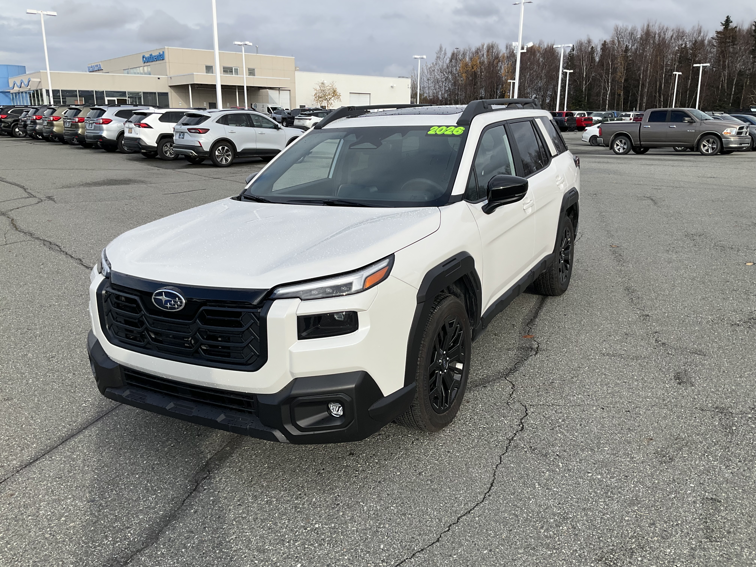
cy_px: 284
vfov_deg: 48.2
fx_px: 633
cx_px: 378
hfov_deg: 61.7
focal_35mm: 29
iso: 25
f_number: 1.8
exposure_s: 1/1055
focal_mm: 3
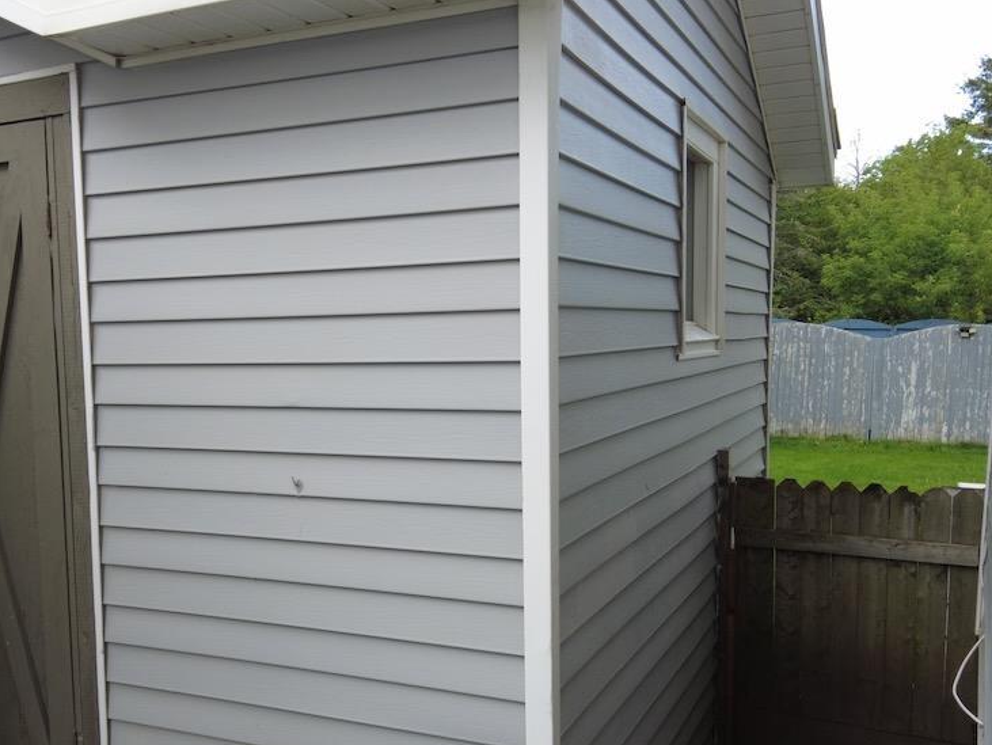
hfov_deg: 52.3
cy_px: 432
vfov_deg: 40.6
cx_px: 408
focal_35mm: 35
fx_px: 1003
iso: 100
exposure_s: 1/240
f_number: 1.8
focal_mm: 4.4
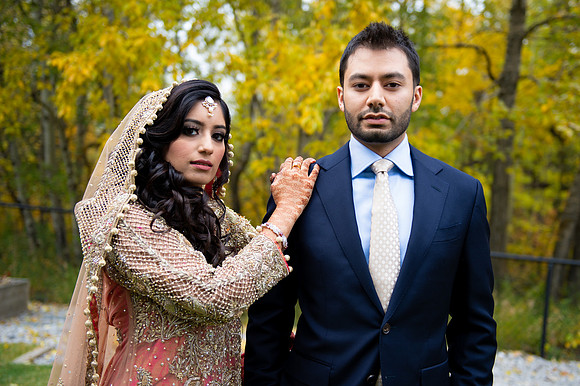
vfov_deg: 28.8
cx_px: 308
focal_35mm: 47
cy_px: 194
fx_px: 752
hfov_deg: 42.2
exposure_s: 1/200
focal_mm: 42
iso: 100
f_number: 2.8
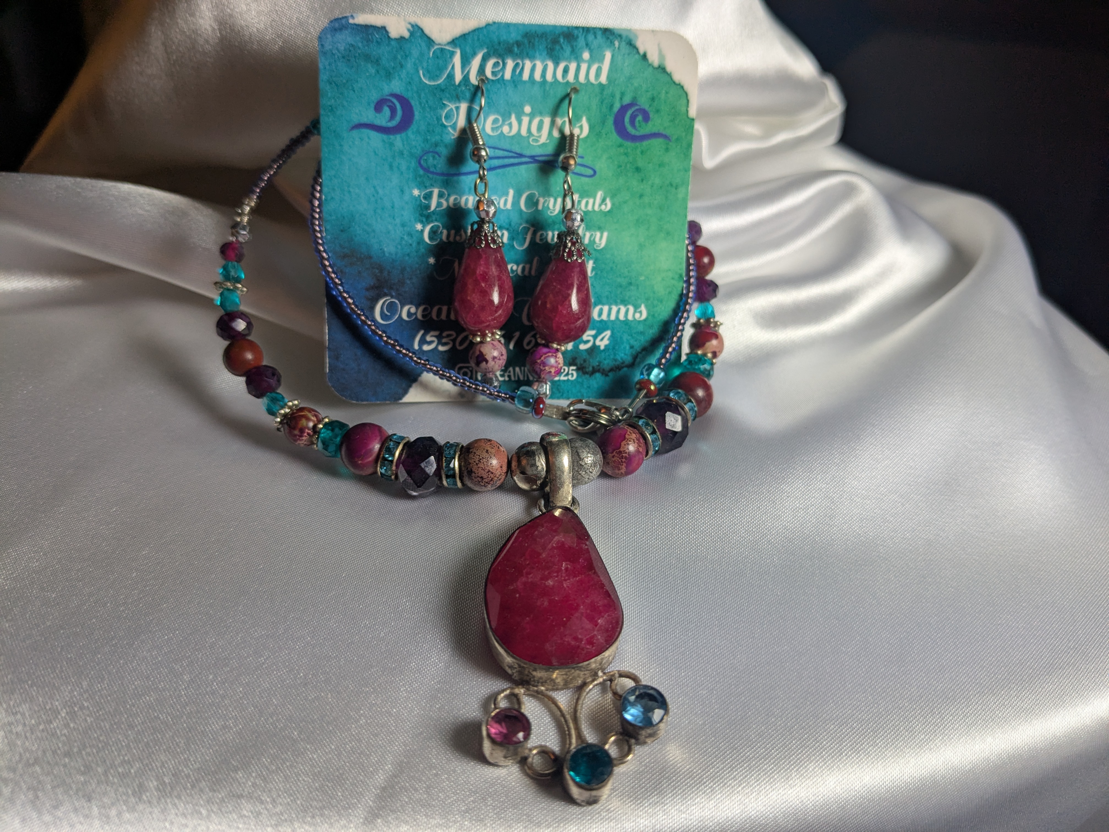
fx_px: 865
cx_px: 554
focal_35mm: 27
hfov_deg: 65.3
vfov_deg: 51.4
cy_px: 416
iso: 49
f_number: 1.73
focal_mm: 4.38
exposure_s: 1/316
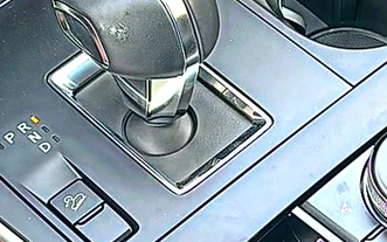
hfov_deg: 20.1
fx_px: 1087
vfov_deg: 12.7
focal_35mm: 103
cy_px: 114
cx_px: 279
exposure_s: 1/87
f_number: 1.78
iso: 50
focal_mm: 6.86
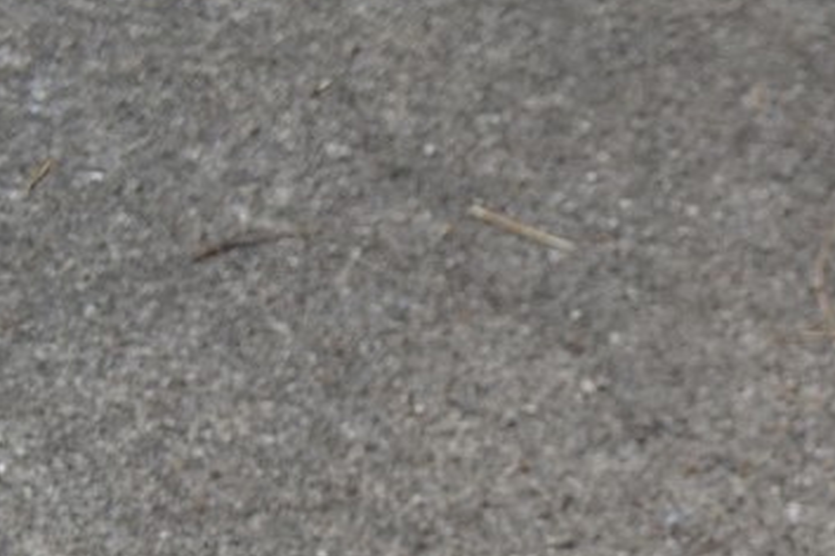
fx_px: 2922
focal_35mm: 126
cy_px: 992
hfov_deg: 14.1
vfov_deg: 10.3
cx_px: 1585
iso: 200
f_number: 5.6
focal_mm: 22
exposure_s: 1/125
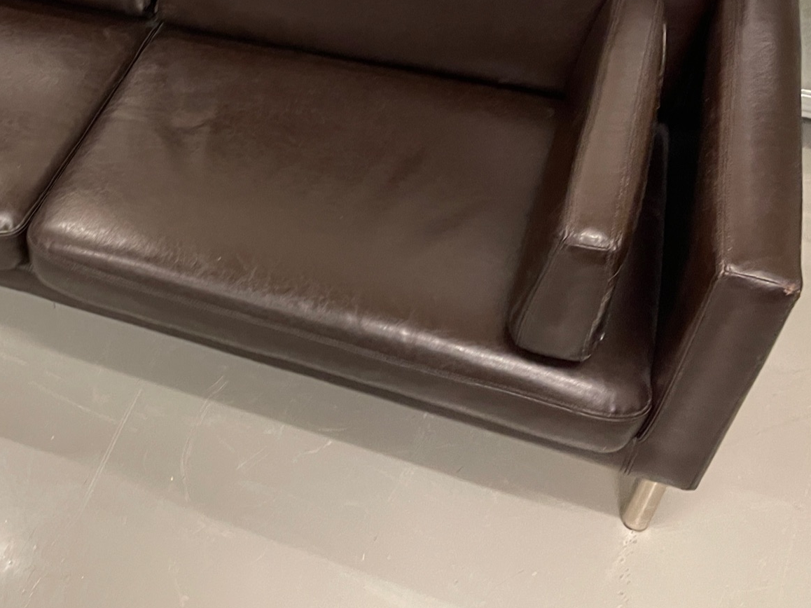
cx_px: 168
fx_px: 1077
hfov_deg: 39.7
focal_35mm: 46
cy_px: 107
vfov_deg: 30.6
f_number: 1.6
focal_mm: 5.1
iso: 400
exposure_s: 1/33
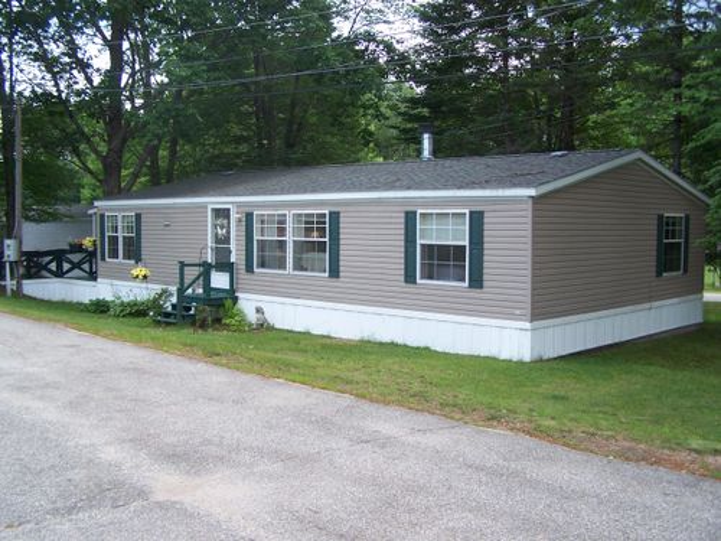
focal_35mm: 38
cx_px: 360
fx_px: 791
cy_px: 270
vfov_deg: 37.7
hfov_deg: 49.0
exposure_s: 1/125
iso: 80
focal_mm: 6.3
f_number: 2.8
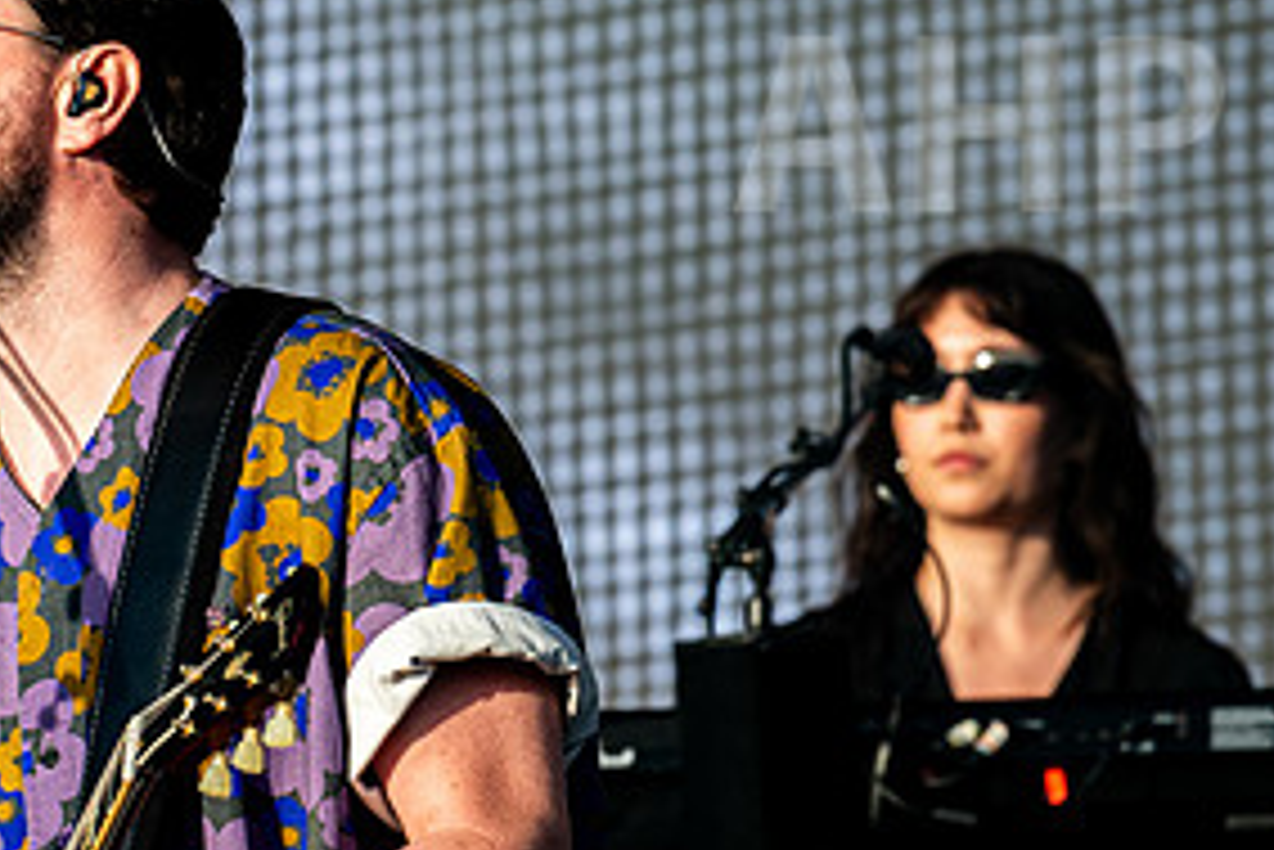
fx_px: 19508
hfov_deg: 3.7
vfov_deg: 2.5
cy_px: 357
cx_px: 62
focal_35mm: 551
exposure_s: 1/1000
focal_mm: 200
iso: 320
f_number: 5.6
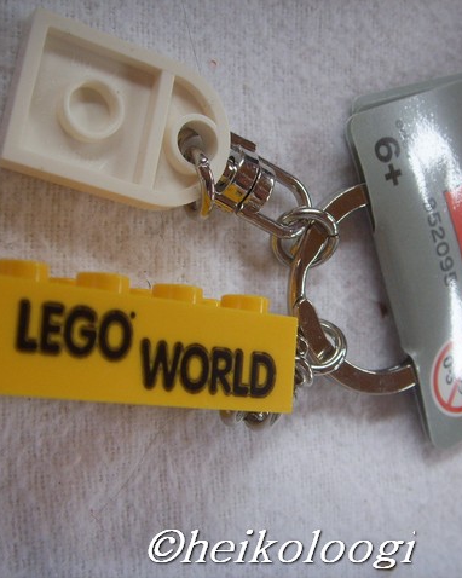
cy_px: 289
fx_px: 872
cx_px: 283
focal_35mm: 51
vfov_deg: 36.7
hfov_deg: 29.6
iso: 100
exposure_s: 1/90
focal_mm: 6.6
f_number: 3.5
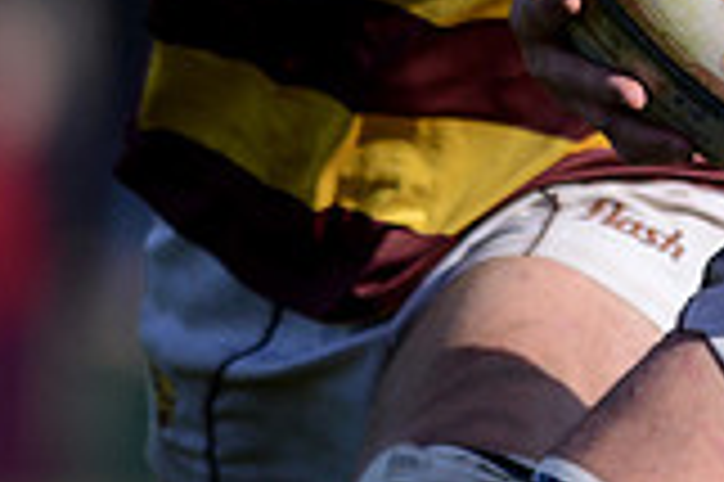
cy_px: -385
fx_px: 30477
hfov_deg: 1.4
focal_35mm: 1517
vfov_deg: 0.9
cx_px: 697
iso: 400
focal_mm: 420
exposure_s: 1/2500
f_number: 4
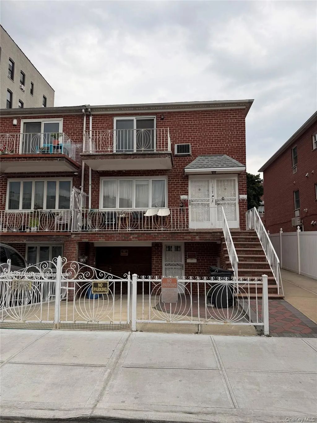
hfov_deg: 56.8
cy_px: 212
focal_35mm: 24
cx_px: 158
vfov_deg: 71.6
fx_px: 293
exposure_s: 1/575
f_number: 1.78
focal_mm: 6.76
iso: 80
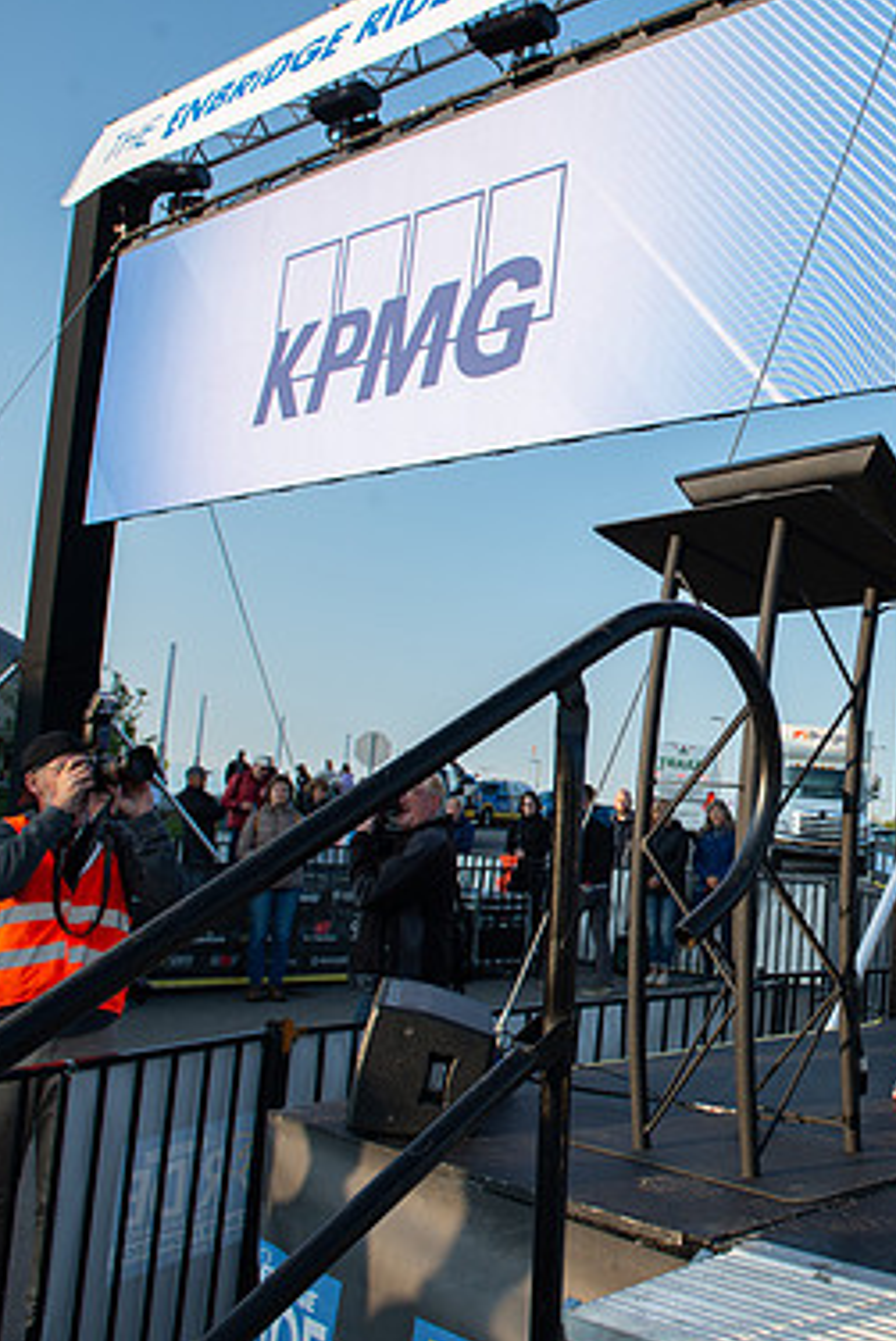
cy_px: 665
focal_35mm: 37
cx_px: 867
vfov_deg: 51.9
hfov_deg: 33.3
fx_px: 1380
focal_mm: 24
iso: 160
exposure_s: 1/125
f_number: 8
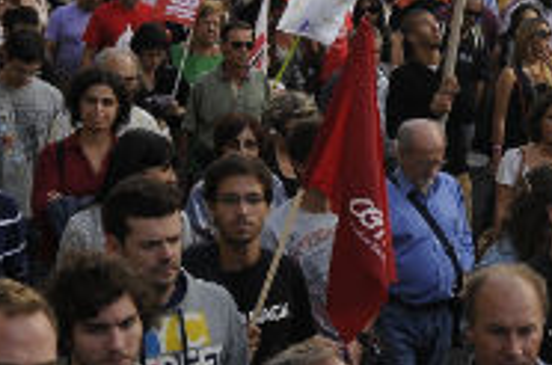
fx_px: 1484
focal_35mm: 97
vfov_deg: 14.0
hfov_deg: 20.6
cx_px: 510
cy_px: 135
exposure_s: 1/160
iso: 200
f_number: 6.3
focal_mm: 20
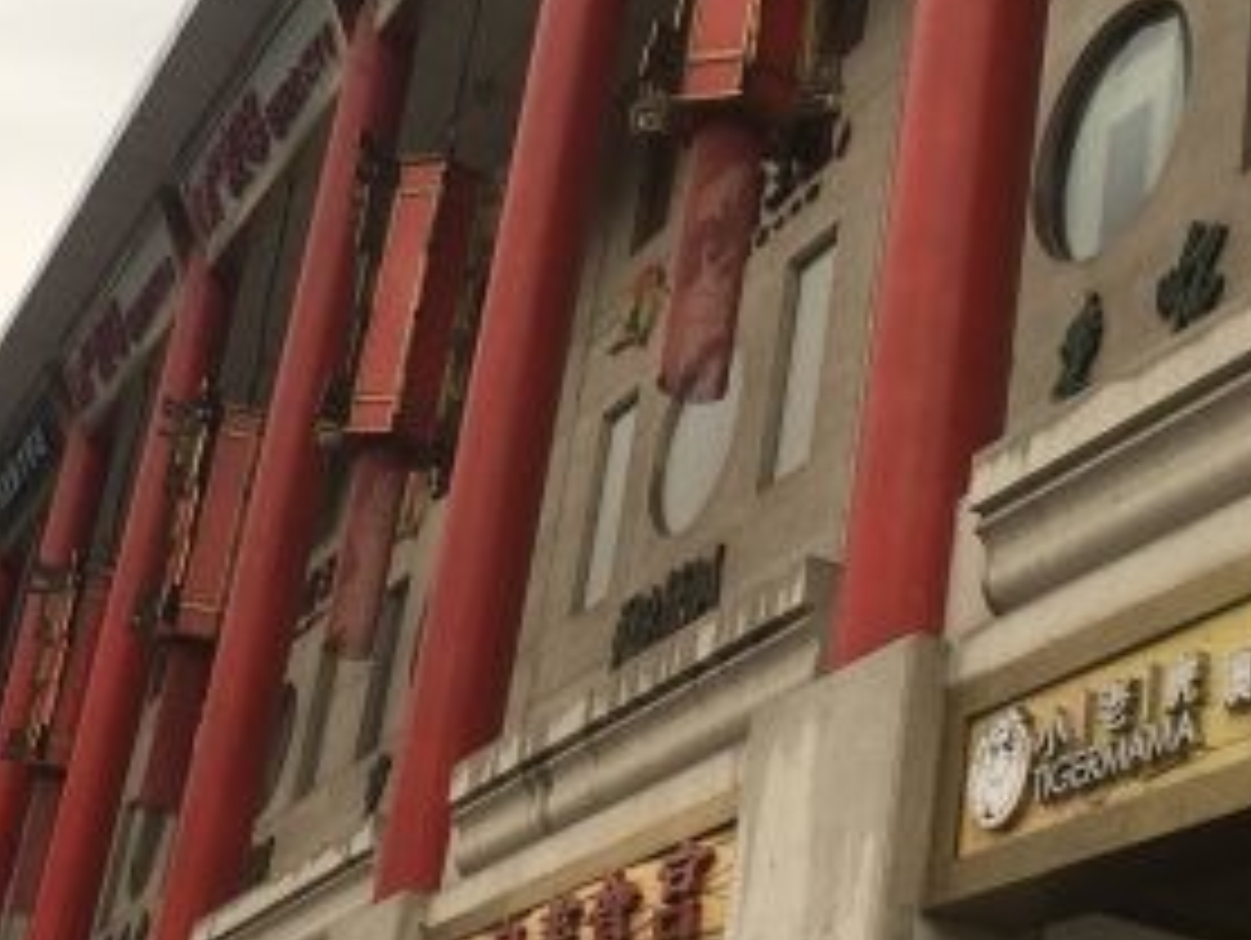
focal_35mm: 73
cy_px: 501
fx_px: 2640
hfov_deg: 26.6
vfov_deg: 20.2
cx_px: 590
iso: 32
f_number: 2.2
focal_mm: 4.15
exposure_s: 1/100
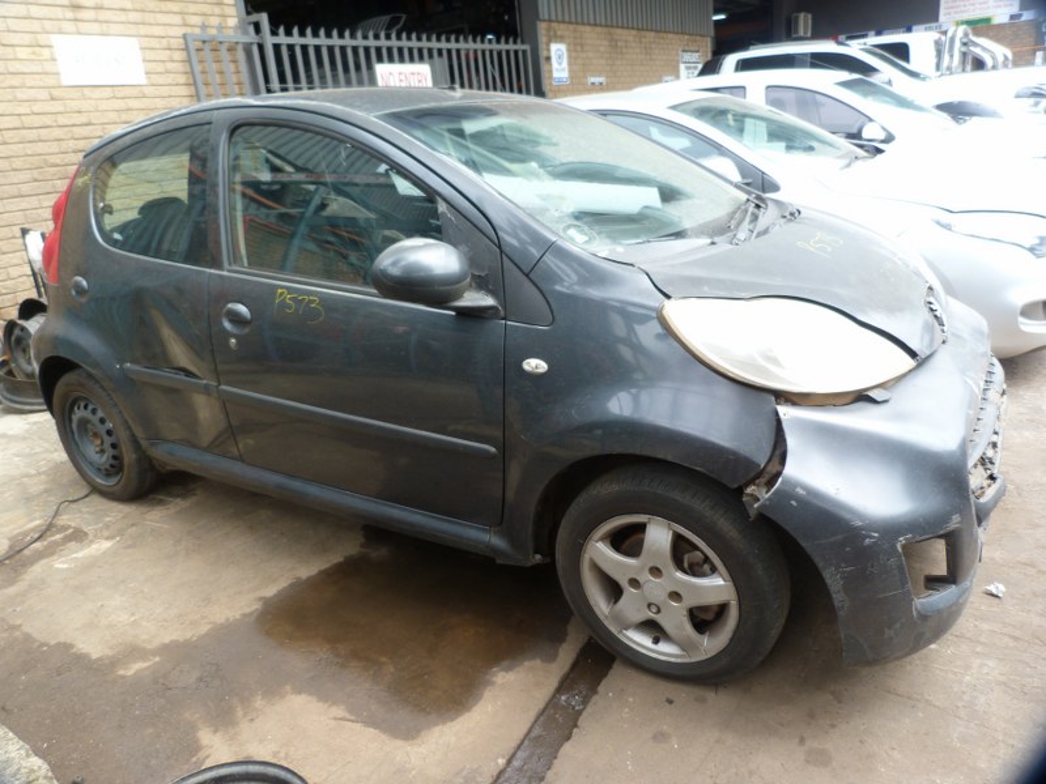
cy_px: 392
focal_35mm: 25
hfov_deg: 69.4
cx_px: 523
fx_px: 755
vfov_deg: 54.9
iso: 80
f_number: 2.8
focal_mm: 4.5
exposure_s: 1/125
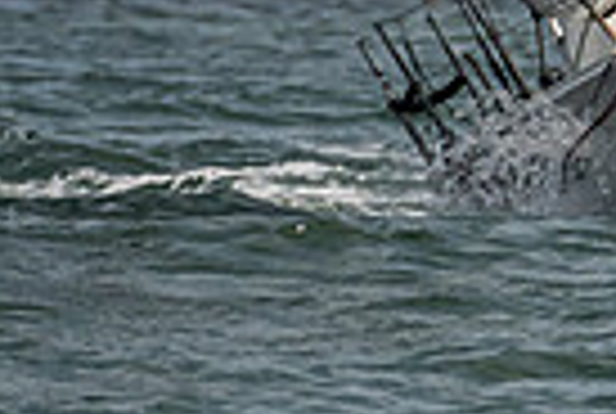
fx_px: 29889
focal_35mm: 1743
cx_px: 876
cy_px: -504
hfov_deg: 1.2
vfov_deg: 0.8
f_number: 8
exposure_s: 1/4000
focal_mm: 300
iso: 500
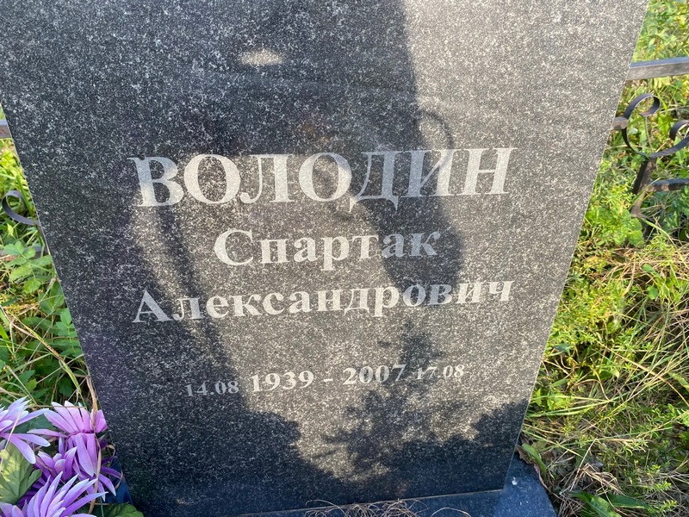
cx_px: 344
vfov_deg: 53.1
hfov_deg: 67.3
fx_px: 518
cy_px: 258
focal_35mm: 26
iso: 32
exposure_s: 1/126
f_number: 1.8
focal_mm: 4.25
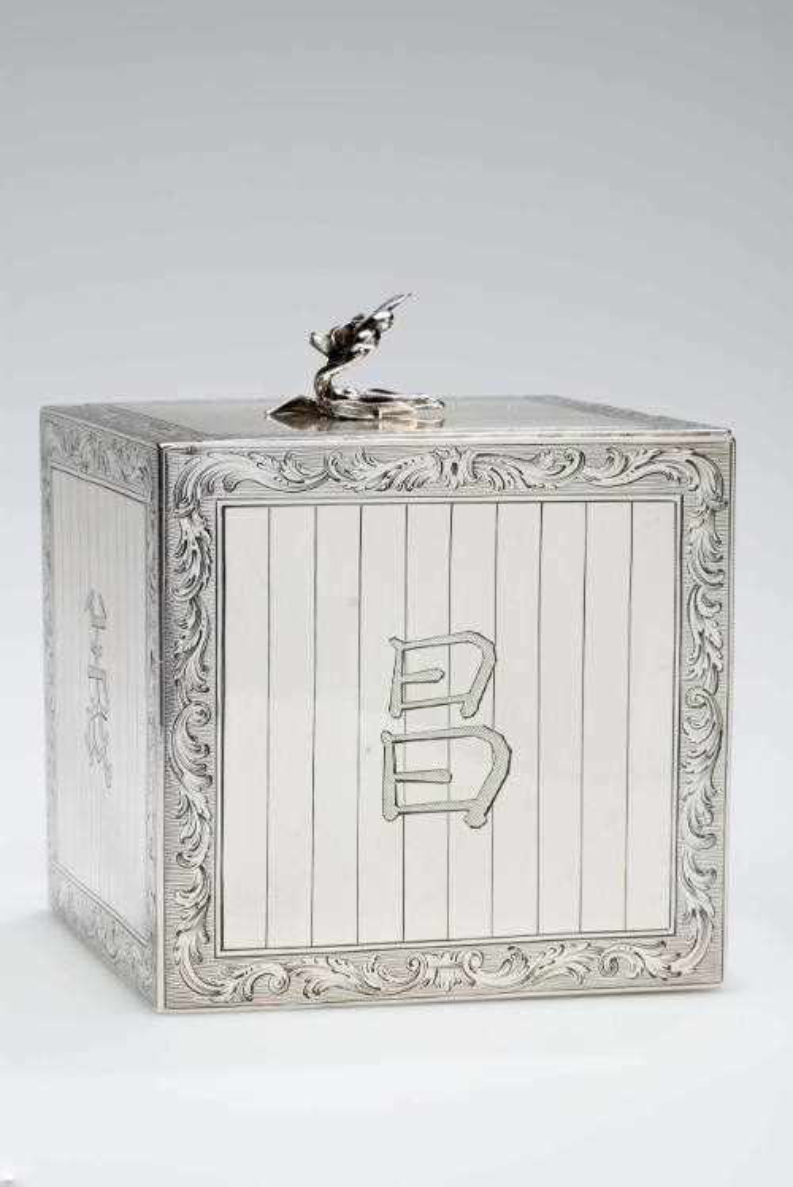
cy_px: 594
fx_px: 3466
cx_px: 396
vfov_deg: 19.4
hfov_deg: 13.1
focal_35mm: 105
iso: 100
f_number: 22
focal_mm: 105
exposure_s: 1/160
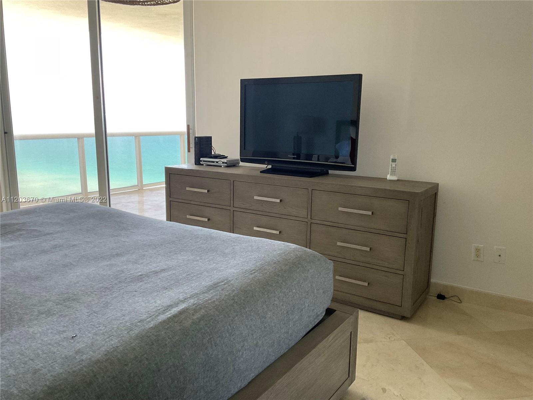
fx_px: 447
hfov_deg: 61.7
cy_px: 200
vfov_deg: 48.2
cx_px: 266
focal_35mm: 29
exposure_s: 1/82
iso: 64
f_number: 1.8
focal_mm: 3
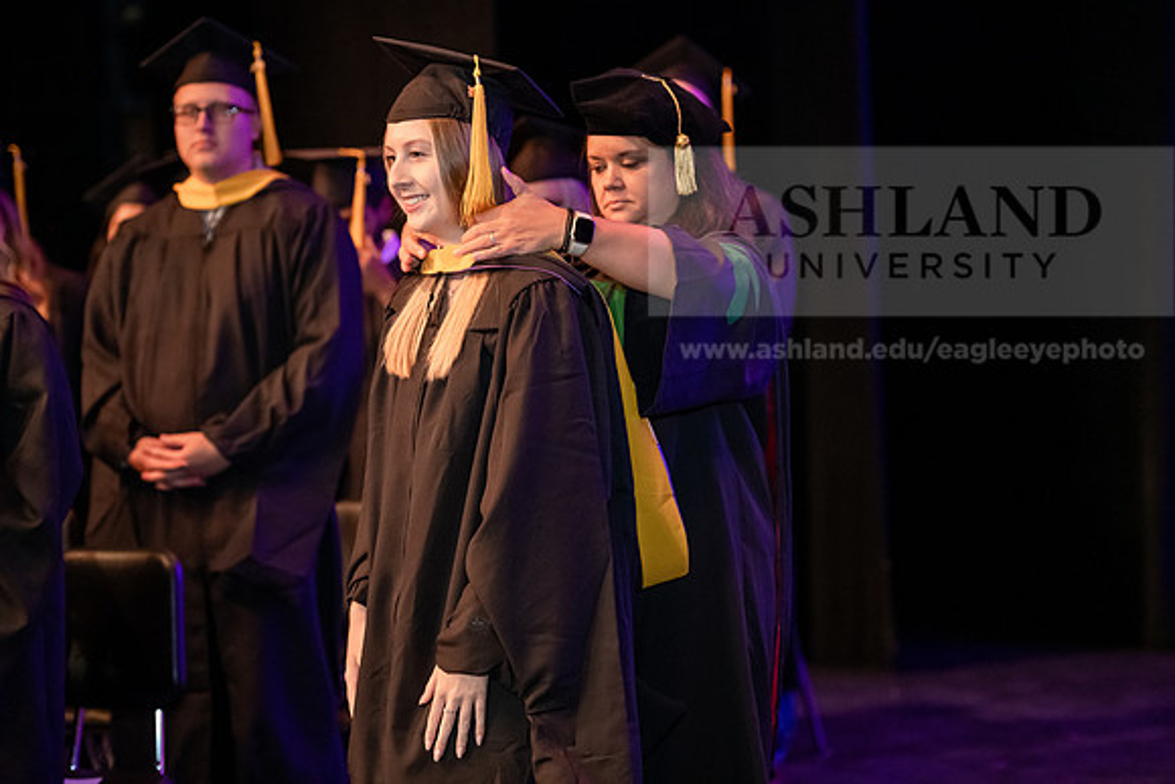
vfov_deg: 13.4
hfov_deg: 20.0
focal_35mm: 102
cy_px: 392
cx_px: 588
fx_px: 3330
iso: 3200
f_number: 3.2
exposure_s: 1/200
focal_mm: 102
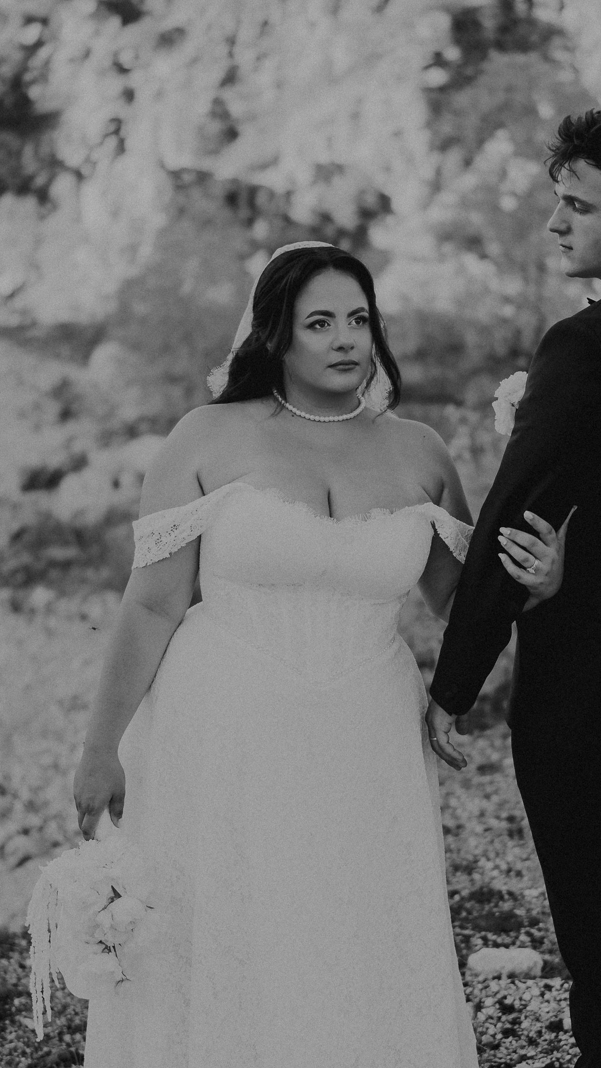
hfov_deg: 20.3
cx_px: 403
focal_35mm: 59
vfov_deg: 35.4
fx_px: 1672
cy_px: 610
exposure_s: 1/1600
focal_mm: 35
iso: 125
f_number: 1.4
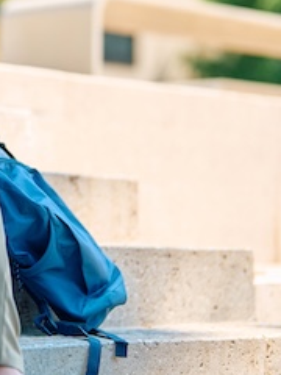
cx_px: -44
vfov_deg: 12.3
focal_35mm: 160
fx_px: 1732
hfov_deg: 9.2
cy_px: 88
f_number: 1.2
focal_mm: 50
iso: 100
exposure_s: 1/1600
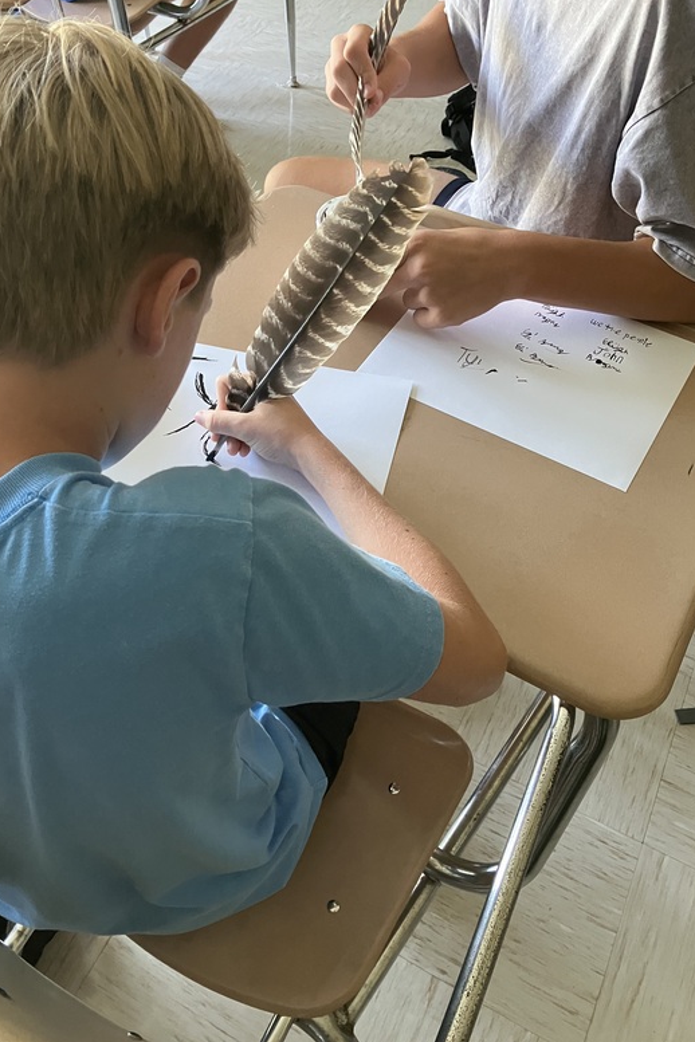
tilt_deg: -50.4
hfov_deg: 43.5
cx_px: 310
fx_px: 869
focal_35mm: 30
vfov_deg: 61.9
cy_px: 515
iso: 320
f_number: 1.8
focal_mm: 3.99
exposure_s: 1/60
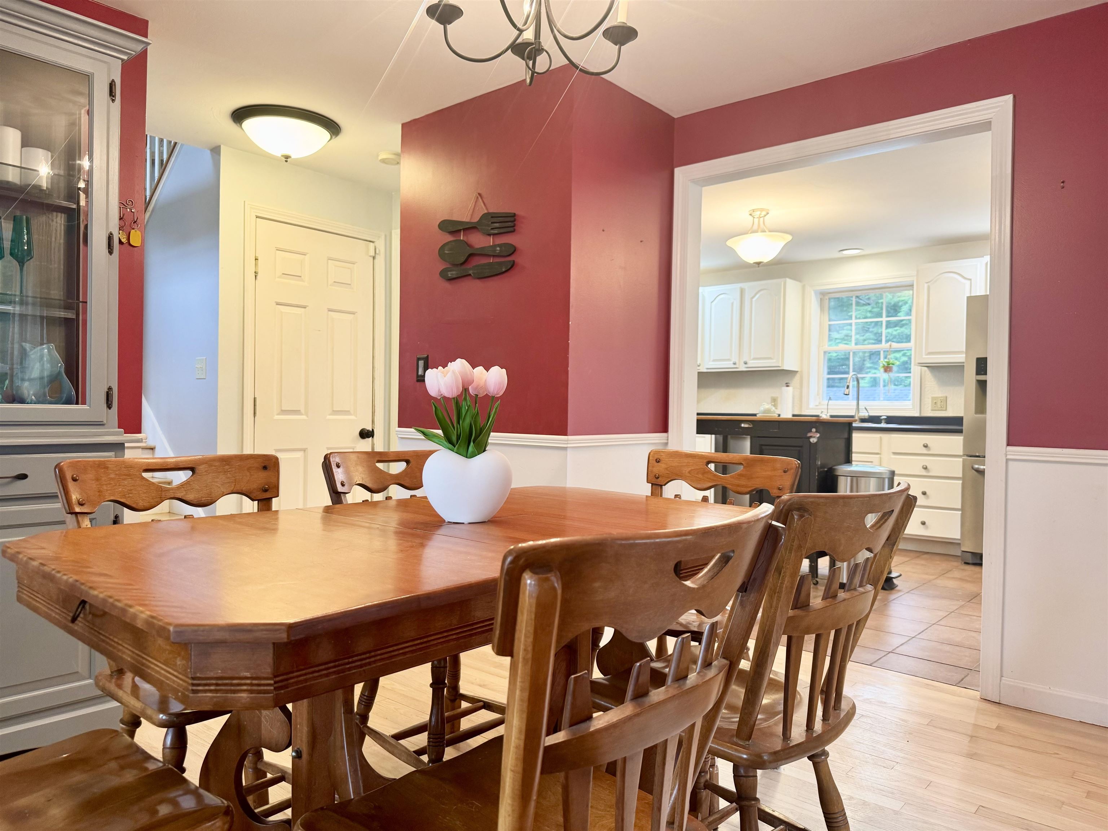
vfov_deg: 56.8
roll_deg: -1.1
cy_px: 416
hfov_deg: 71.6
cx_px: 554
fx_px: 768
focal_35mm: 24
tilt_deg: -1.4
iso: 160
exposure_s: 1/60
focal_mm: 6.76
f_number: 1.78
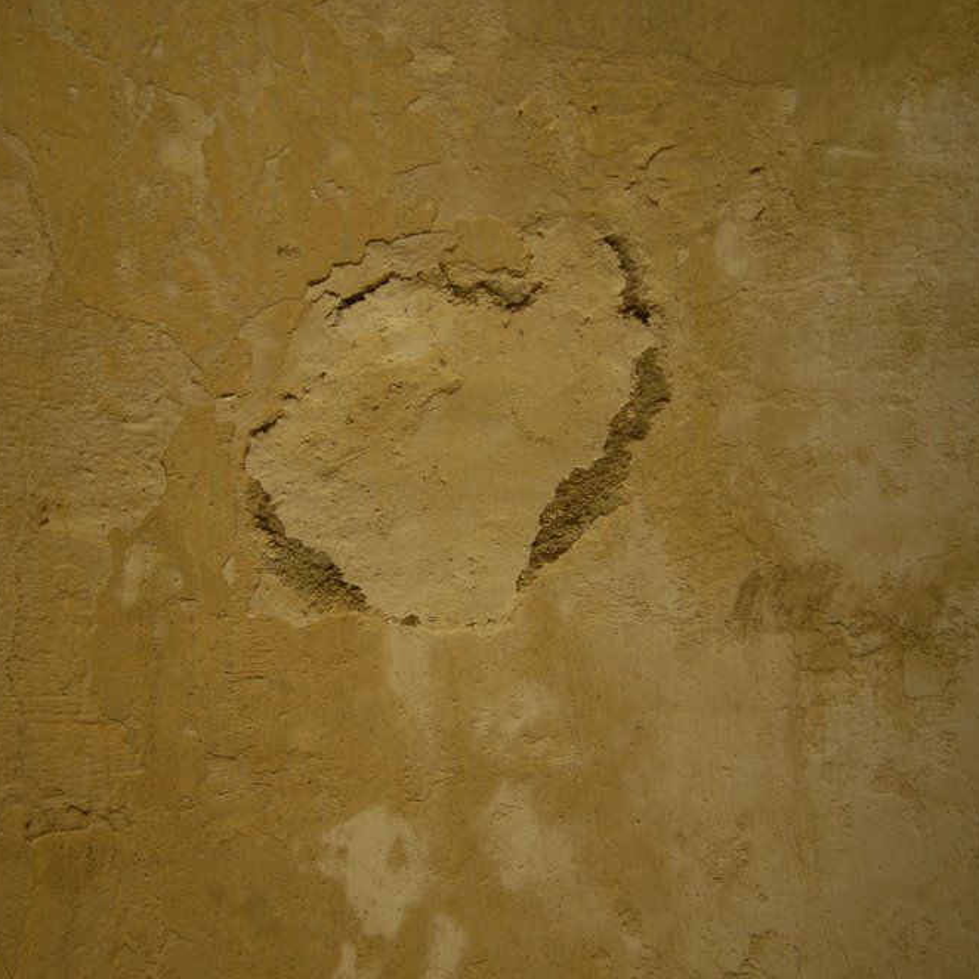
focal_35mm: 27
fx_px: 864
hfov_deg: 58.9
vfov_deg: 59.1
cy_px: 492
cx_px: 435
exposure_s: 1/40
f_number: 3.2
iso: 200
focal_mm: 14
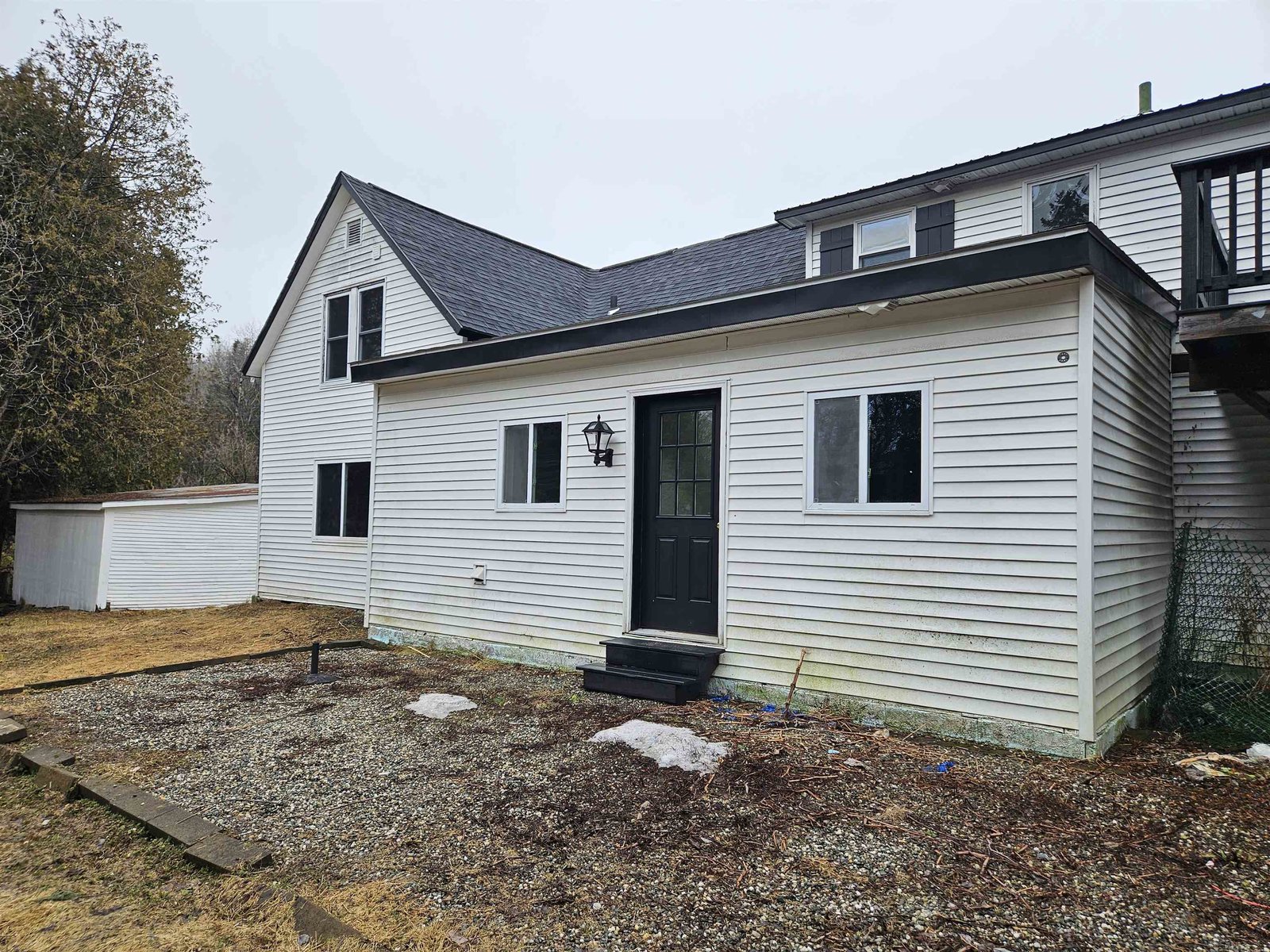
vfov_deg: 58.9
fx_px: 844
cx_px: 635
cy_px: 476
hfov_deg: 73.9
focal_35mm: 23
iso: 25
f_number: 1.8
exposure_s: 1/696
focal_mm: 5.4
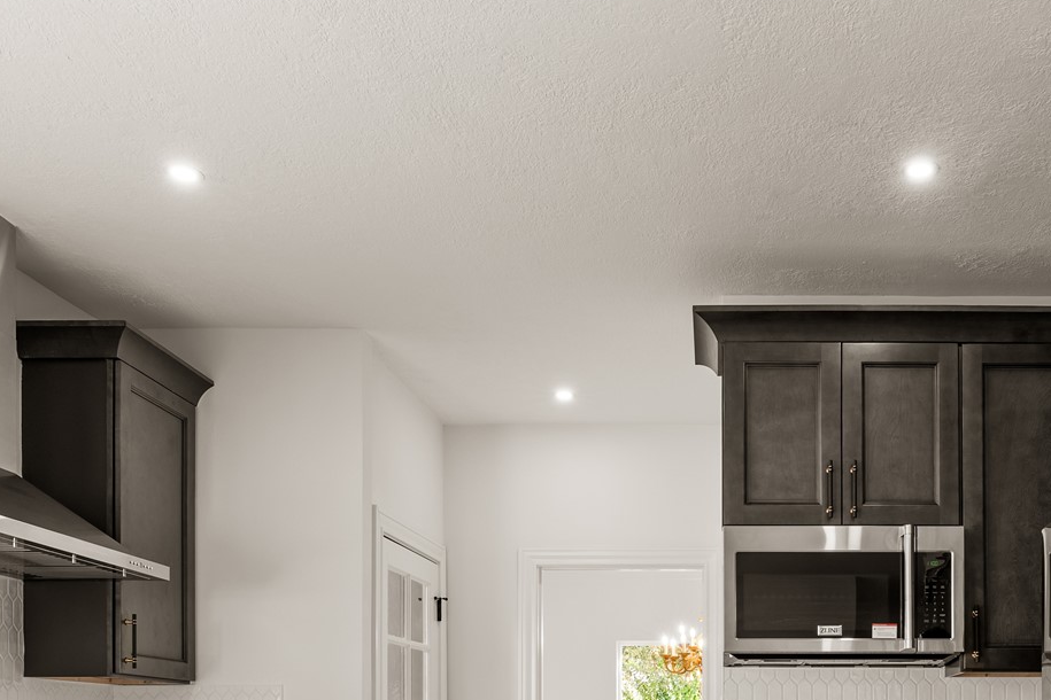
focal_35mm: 38
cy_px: 740
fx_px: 1109
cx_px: 741
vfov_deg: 31.7
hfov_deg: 49.4
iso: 200
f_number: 9
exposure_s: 1
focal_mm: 16
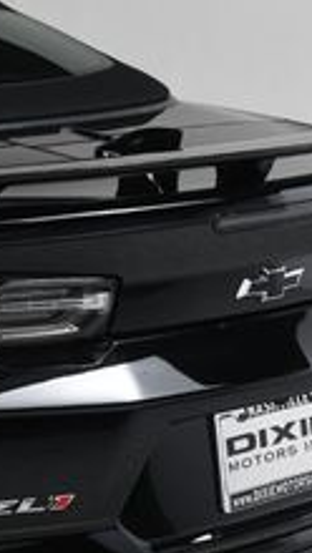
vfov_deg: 18.0
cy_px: 287
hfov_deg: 9.6
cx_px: -279
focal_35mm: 119
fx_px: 1748
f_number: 10
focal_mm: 26
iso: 100
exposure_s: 1/160
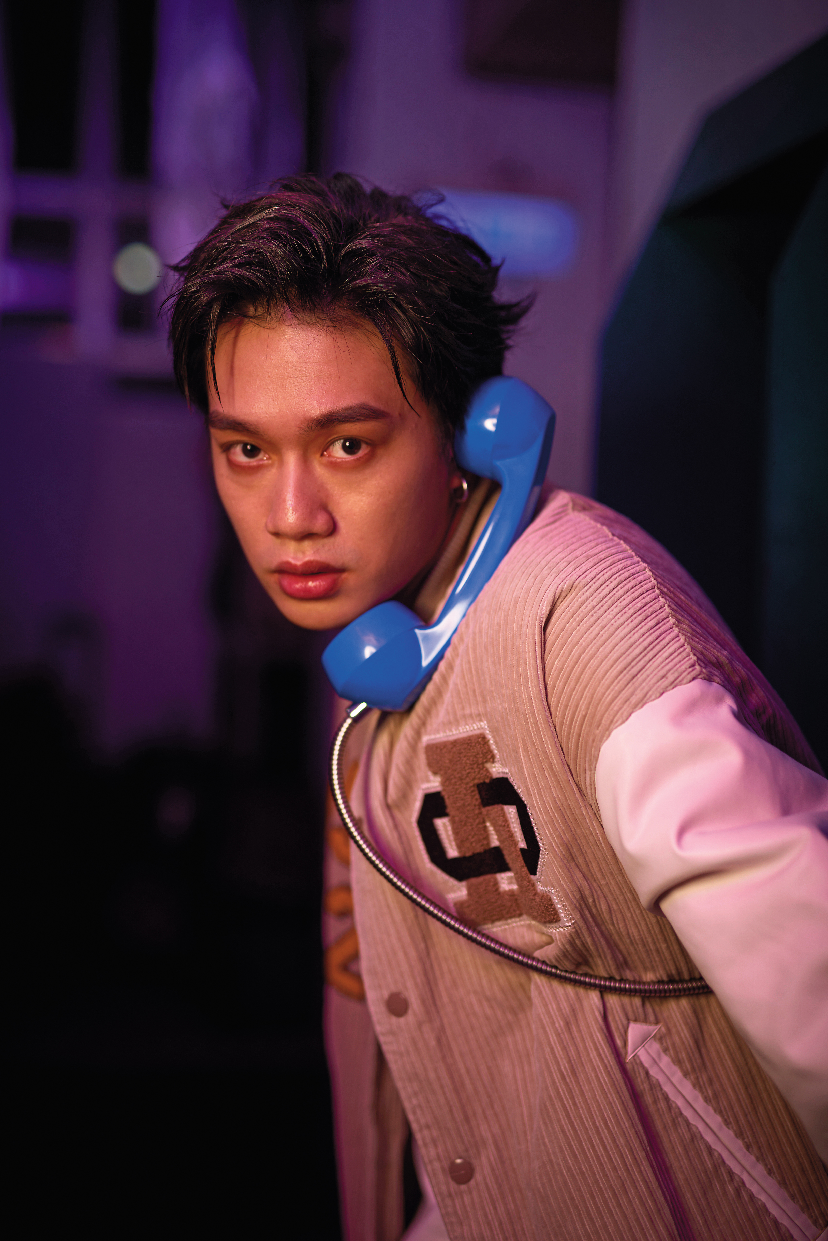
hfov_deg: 27.0
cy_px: 620
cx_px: 414
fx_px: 1724
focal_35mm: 50
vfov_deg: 39.6
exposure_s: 1/200
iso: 100
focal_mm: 50
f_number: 2
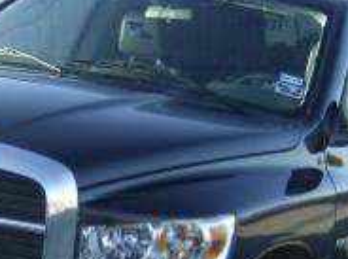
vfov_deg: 11.8
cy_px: 207
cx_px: 32
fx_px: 1253
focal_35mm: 125
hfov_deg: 15.6
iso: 100
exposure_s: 1/358
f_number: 2.8
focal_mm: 6
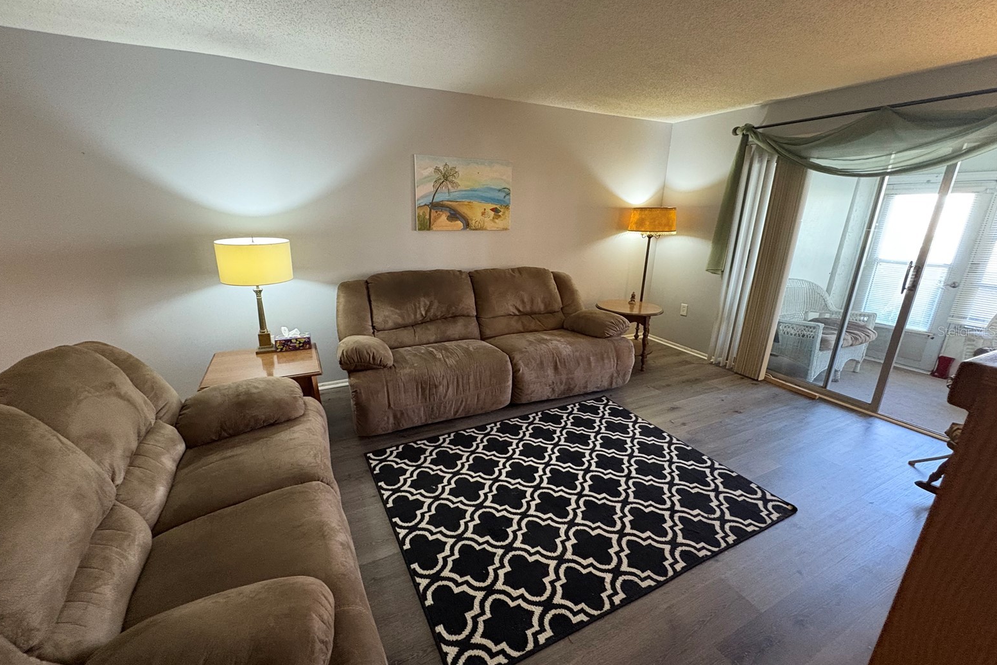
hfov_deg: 100.4
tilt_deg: -17.0
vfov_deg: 77.3
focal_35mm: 15
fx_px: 415
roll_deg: +0.2
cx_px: 485
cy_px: 331
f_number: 2.2
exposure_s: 1/60
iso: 640
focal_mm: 2.22
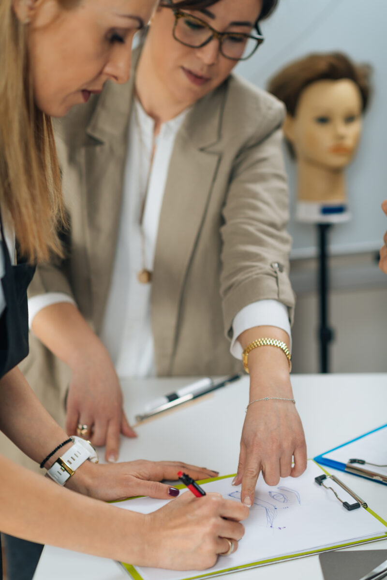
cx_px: 194
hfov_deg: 16.1
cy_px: 290
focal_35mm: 85
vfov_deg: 23.9
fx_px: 1371
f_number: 2.5
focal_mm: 85
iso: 64
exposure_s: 1/200
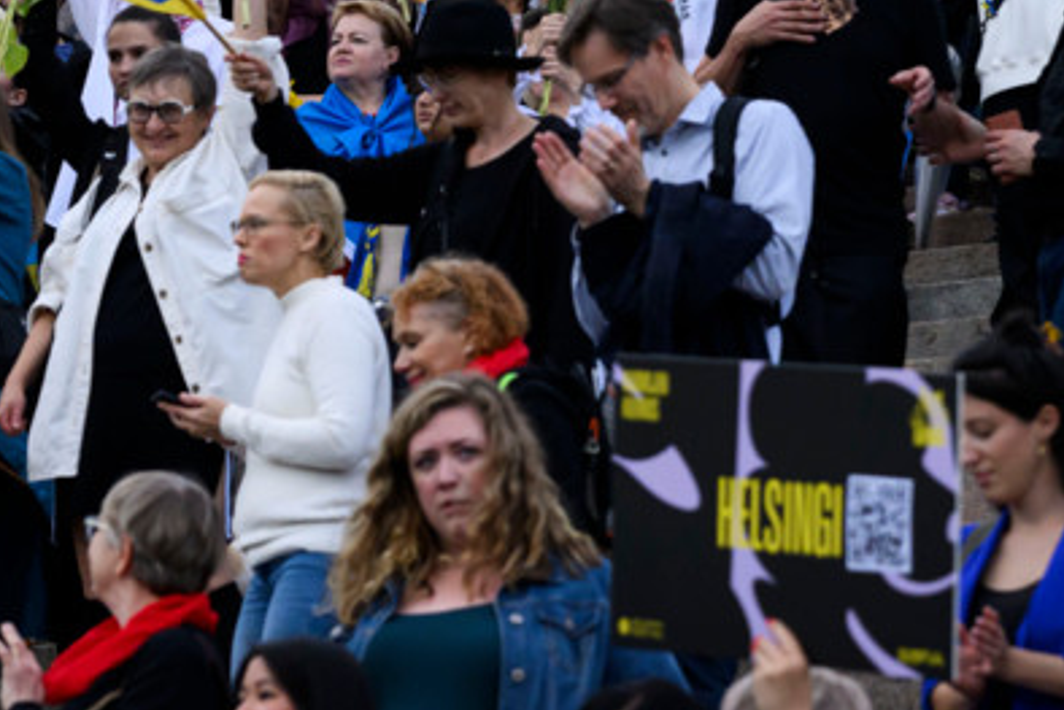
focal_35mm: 262
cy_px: 62
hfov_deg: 7.8
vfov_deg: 5.2
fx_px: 7746
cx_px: 224
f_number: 4
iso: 800
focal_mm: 86
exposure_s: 1/2000
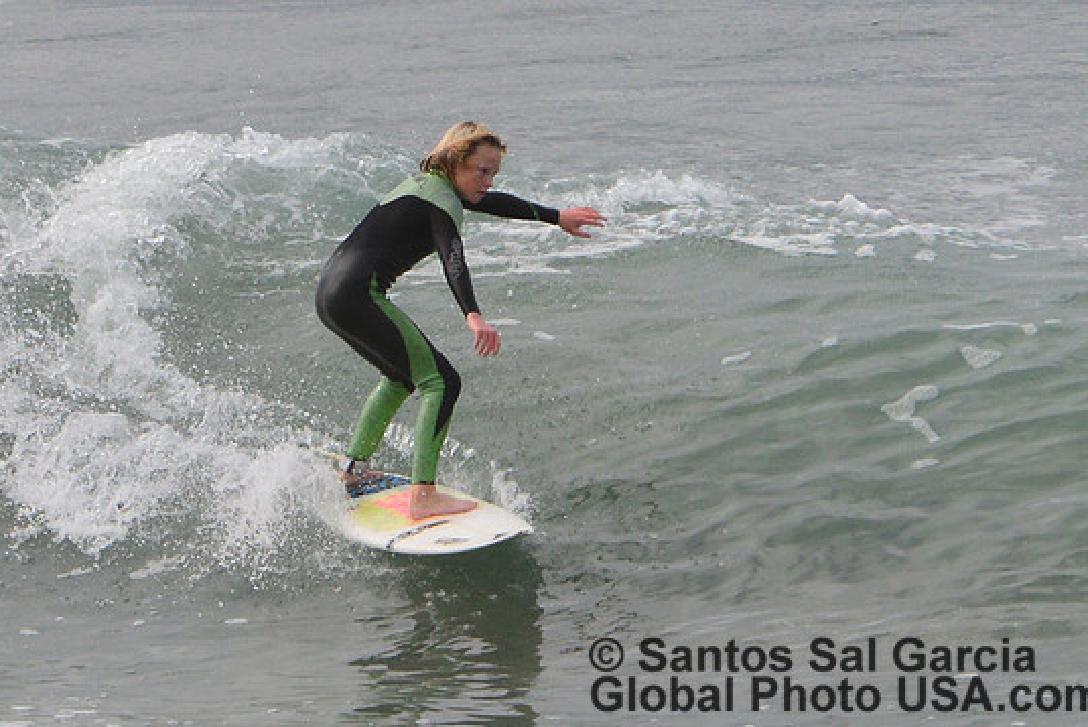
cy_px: 377
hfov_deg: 3.5
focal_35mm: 595
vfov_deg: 2.3
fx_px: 17991
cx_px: 560
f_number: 14
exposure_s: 1/500
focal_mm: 550
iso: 1000
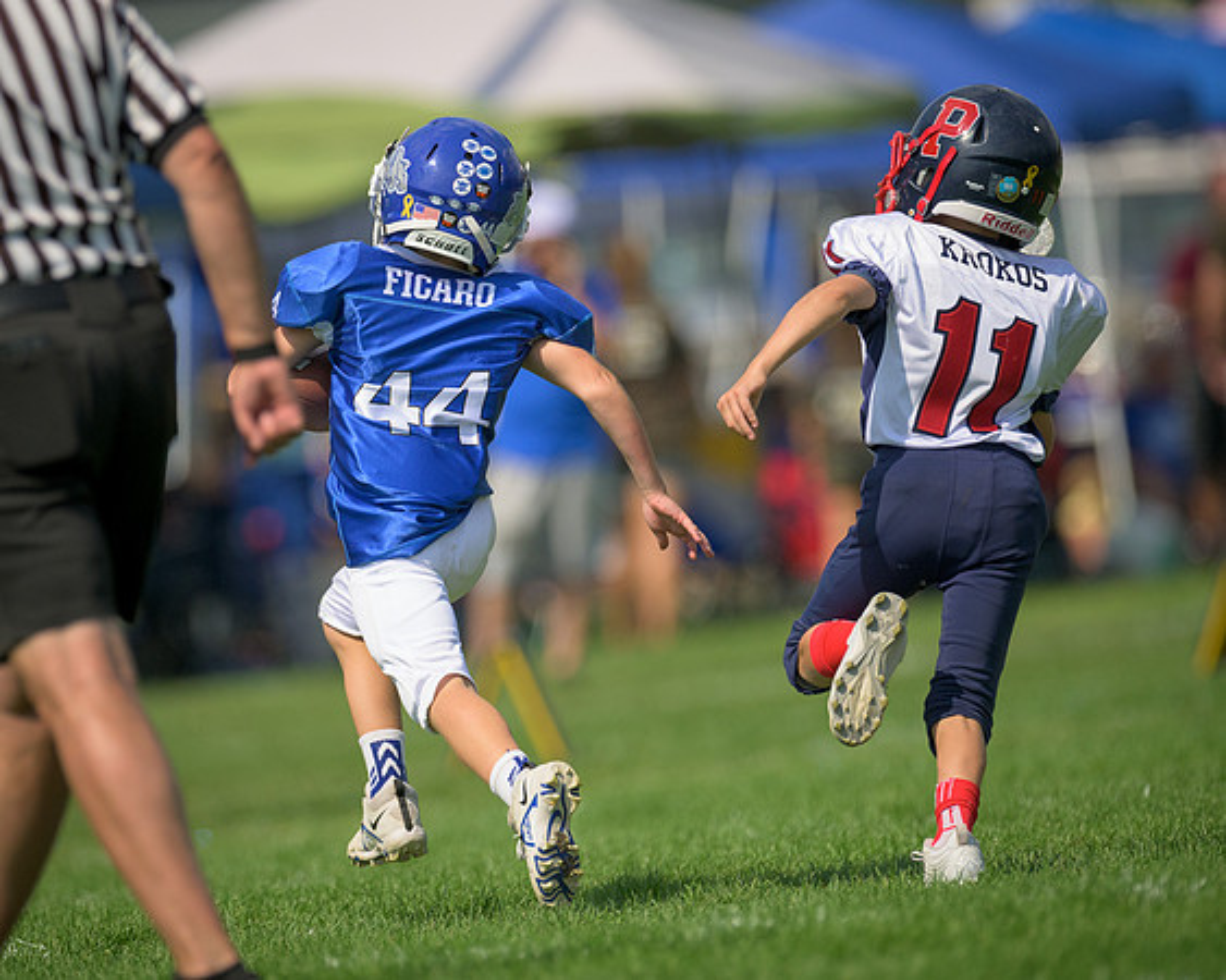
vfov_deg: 2.2
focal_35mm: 702
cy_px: 478
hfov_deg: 2.8
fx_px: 25450
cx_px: 454
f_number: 4
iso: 640
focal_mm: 500
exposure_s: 1/6400
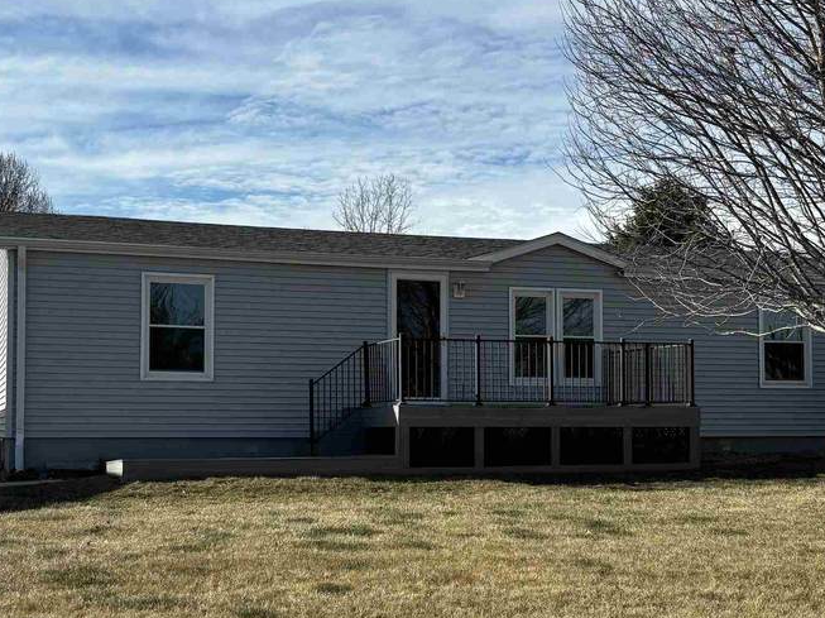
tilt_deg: +3.1
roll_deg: -0.4
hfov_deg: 37.4
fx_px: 1215
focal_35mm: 51
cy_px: 368
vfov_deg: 28.5
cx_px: 351
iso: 50
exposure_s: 1/3413
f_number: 1.6
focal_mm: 5.96
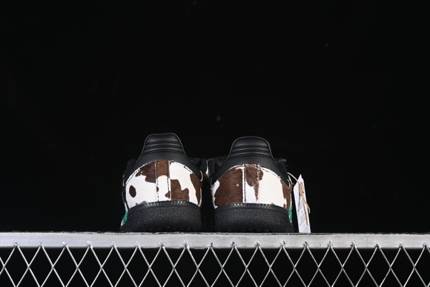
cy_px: 144
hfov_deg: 27.0
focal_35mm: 75
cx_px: 215
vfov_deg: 18.2
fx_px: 896
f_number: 6.3
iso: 160
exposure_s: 1/60
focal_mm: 50
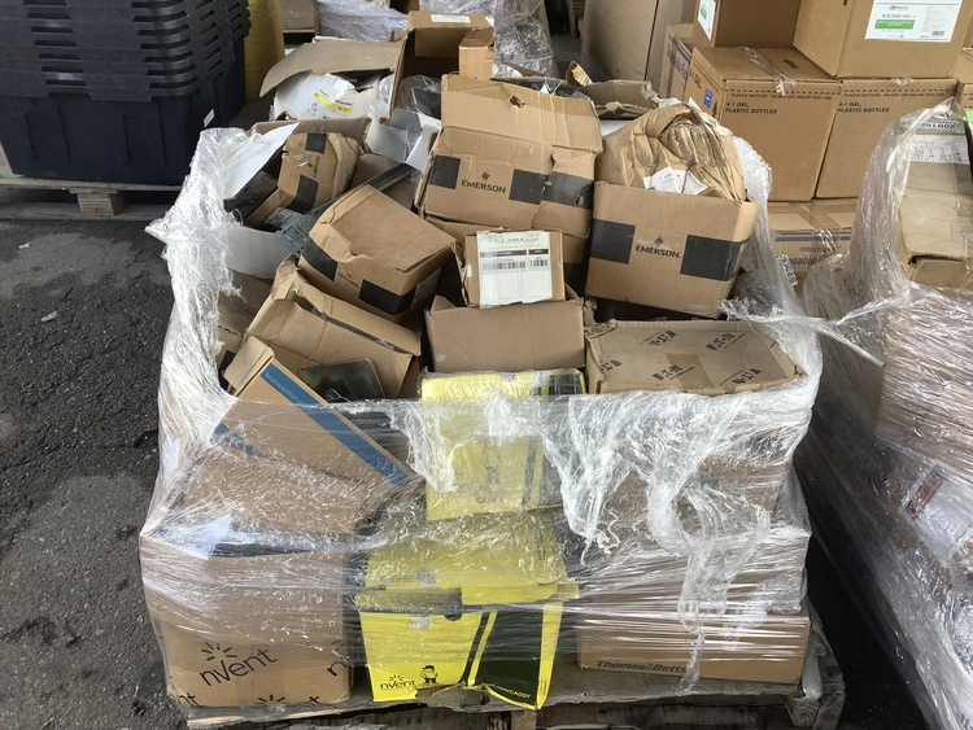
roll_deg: +0.6
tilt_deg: -30.9
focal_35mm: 31
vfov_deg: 45.5
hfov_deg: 58.3
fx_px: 872
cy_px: 365
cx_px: 486
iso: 25
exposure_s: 1/100
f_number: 2.4
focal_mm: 3.3
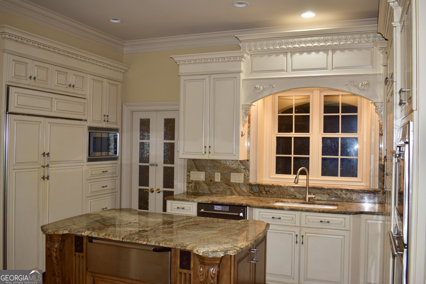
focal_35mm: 33
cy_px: 142
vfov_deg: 40.0
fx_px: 390
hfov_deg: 57.2
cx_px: 213
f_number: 3.8
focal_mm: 22
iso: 280
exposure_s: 1/30
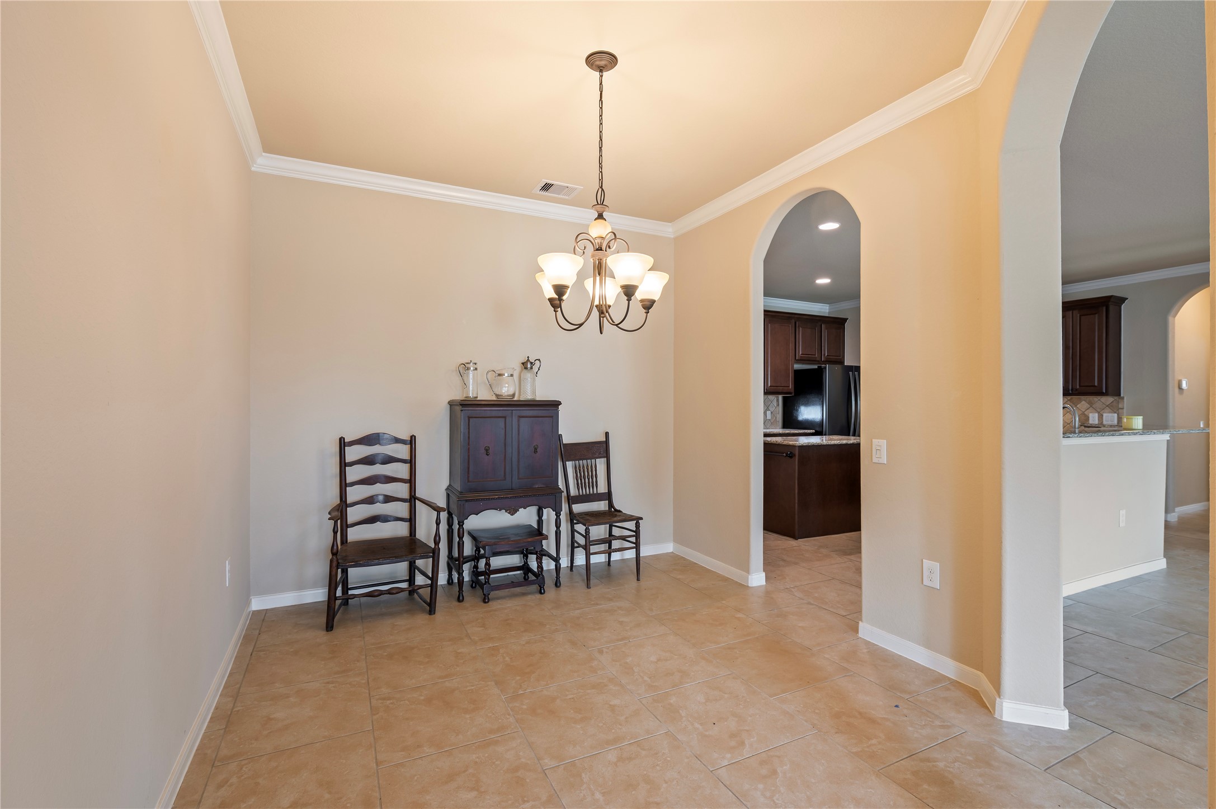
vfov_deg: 73.7
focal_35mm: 16
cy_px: 404
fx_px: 540
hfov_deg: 96.8
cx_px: 608
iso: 100
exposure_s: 1/1.25
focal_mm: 16
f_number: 6.3
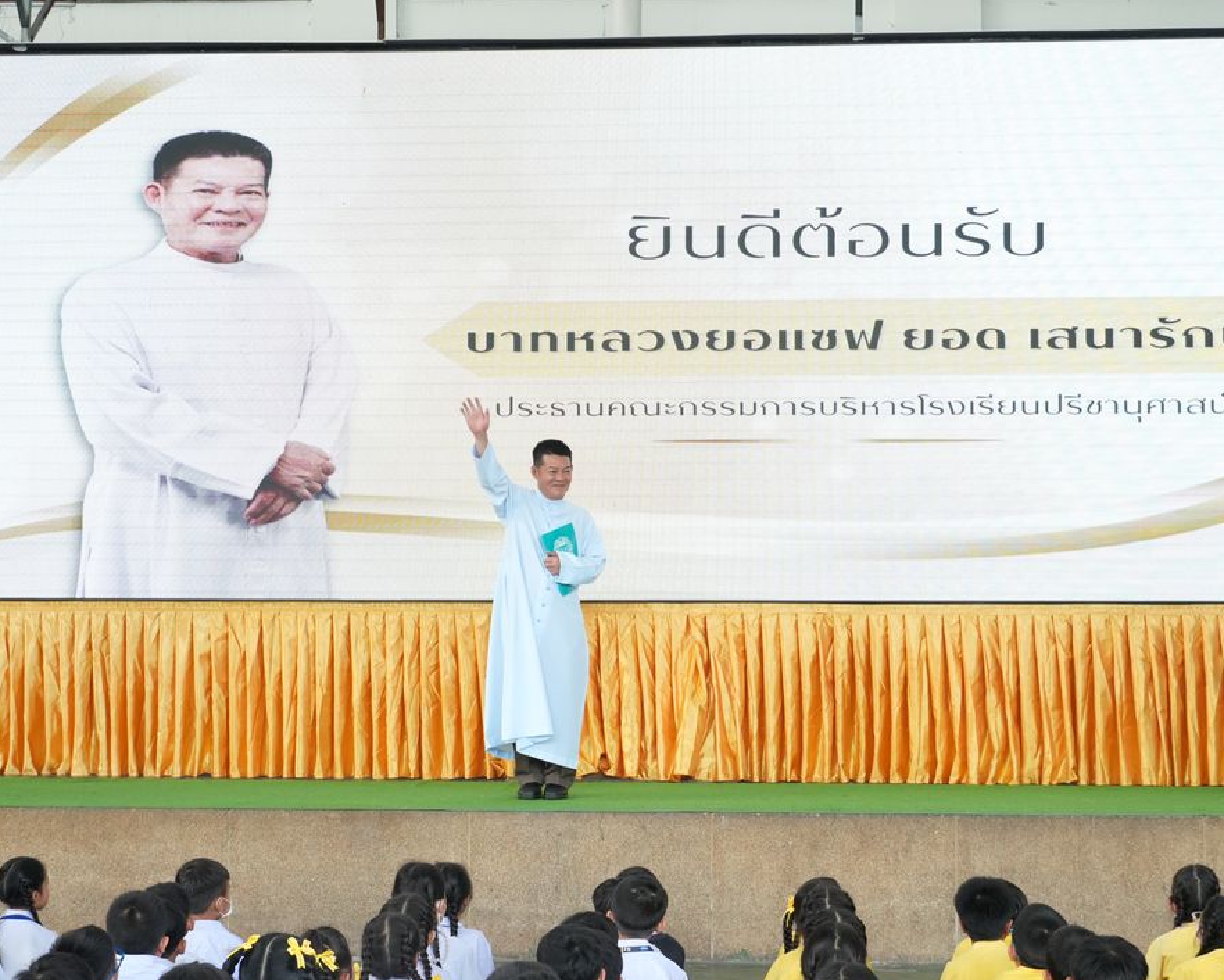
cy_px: 472
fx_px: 2667
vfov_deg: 20.8
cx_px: 621
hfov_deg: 25.9
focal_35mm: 74
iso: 1250
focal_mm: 41
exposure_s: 1/160
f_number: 5
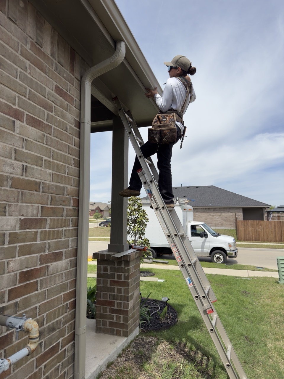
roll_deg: -0.5
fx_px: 263
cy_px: 190
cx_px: 142
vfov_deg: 71.6
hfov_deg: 56.8
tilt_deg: +6.7
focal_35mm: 24
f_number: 1.78
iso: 100
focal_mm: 6.76
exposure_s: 1/7937
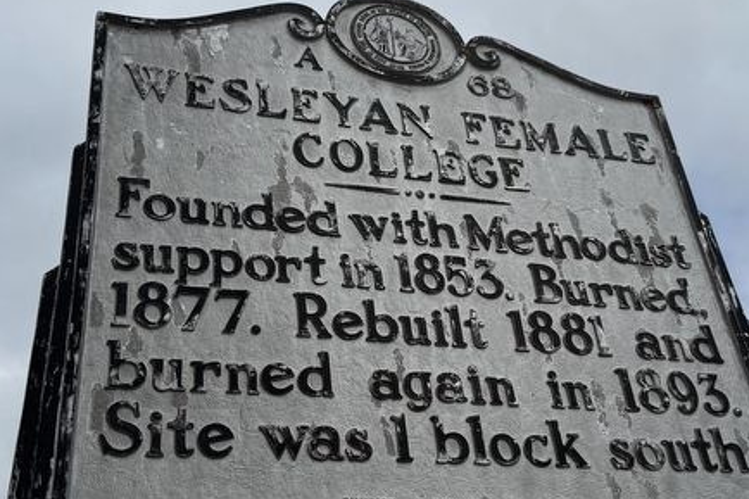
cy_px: 275
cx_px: 369
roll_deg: +5.4
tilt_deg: +30.9
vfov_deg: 29.2
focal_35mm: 46
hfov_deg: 42.8
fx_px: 957
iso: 80
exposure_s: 1/7353
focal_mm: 6.76
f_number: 1.78
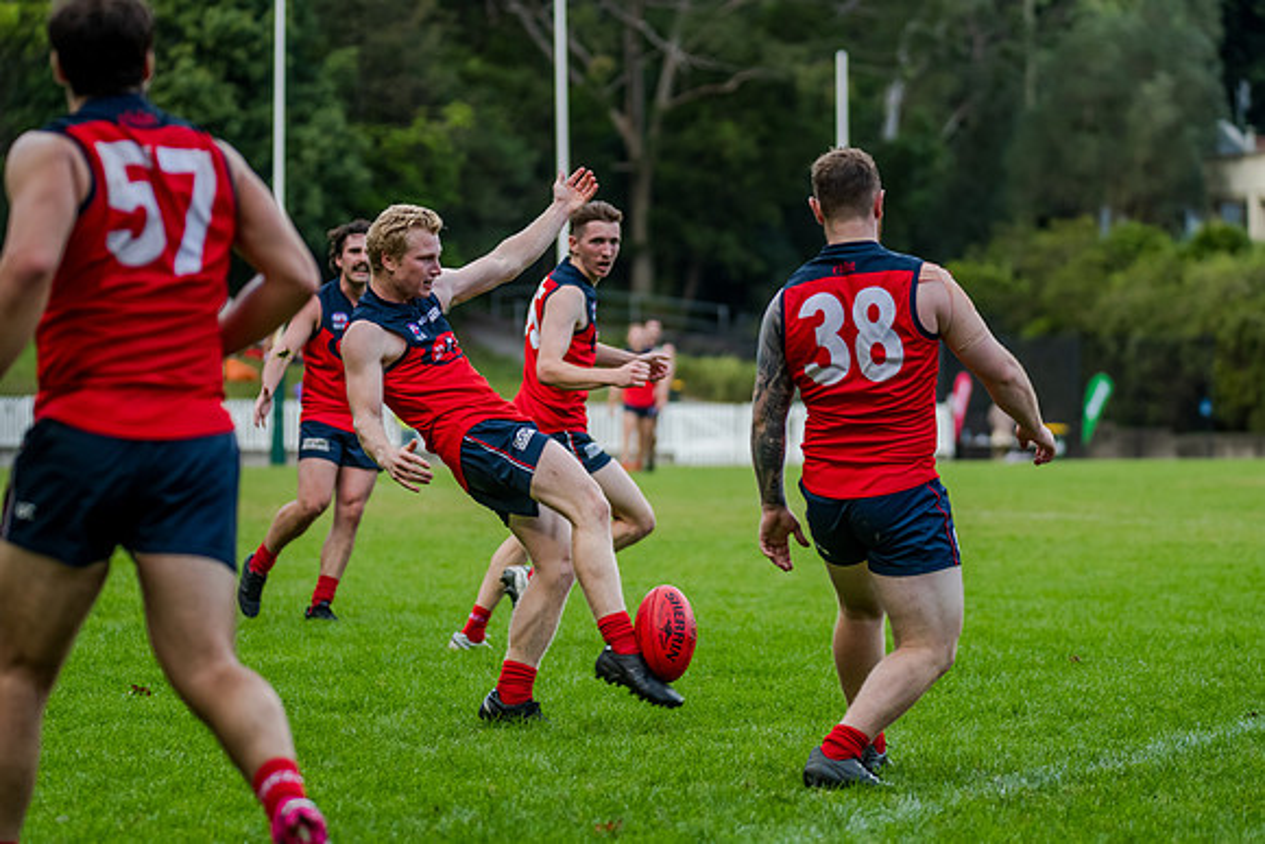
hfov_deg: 12.1
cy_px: 422
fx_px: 5975
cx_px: 632
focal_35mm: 170
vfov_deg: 8.1
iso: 900
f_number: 4
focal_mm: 170
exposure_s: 1/1600
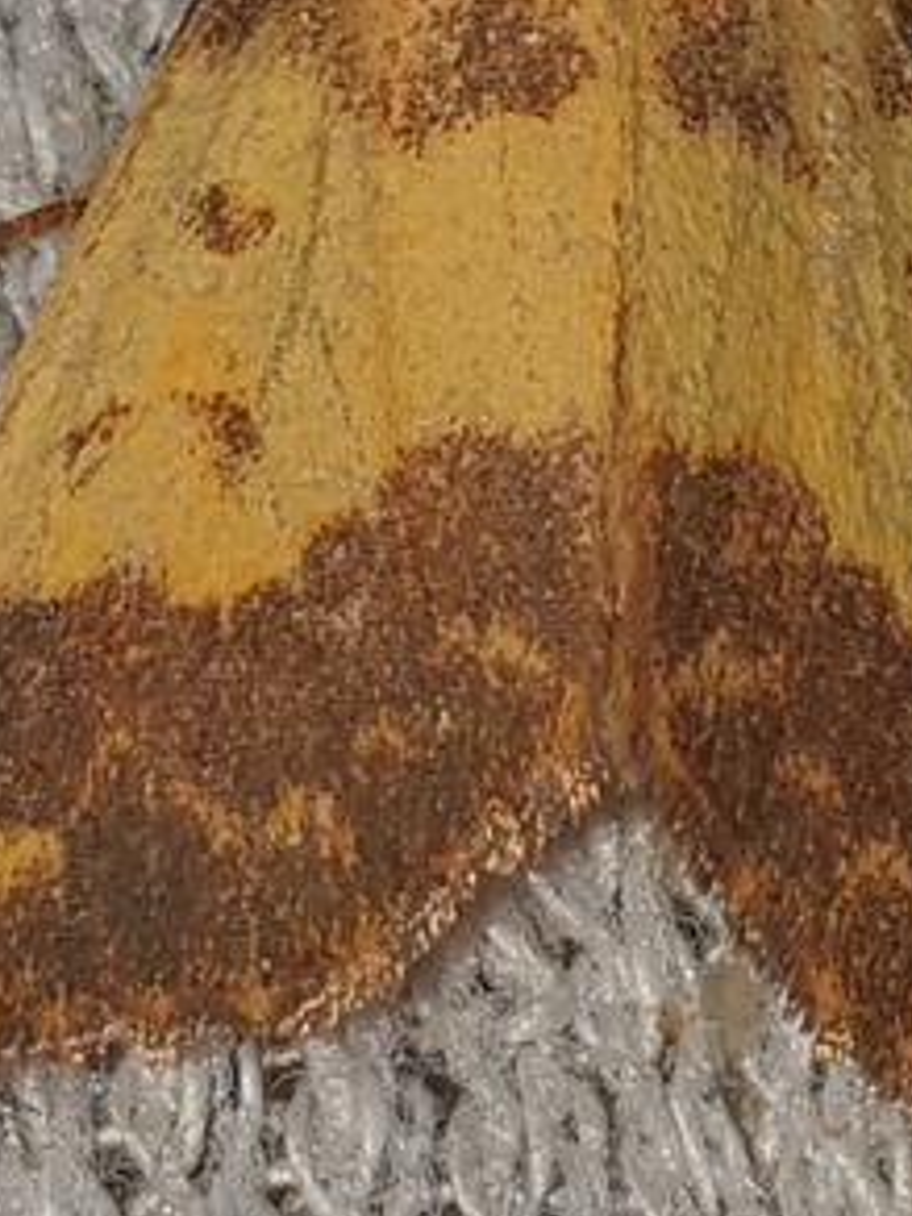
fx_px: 2002
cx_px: 508
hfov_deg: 25.6
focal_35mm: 57
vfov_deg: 33.4
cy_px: 383
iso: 50
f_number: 2.4
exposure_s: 1/1222
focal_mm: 4.3
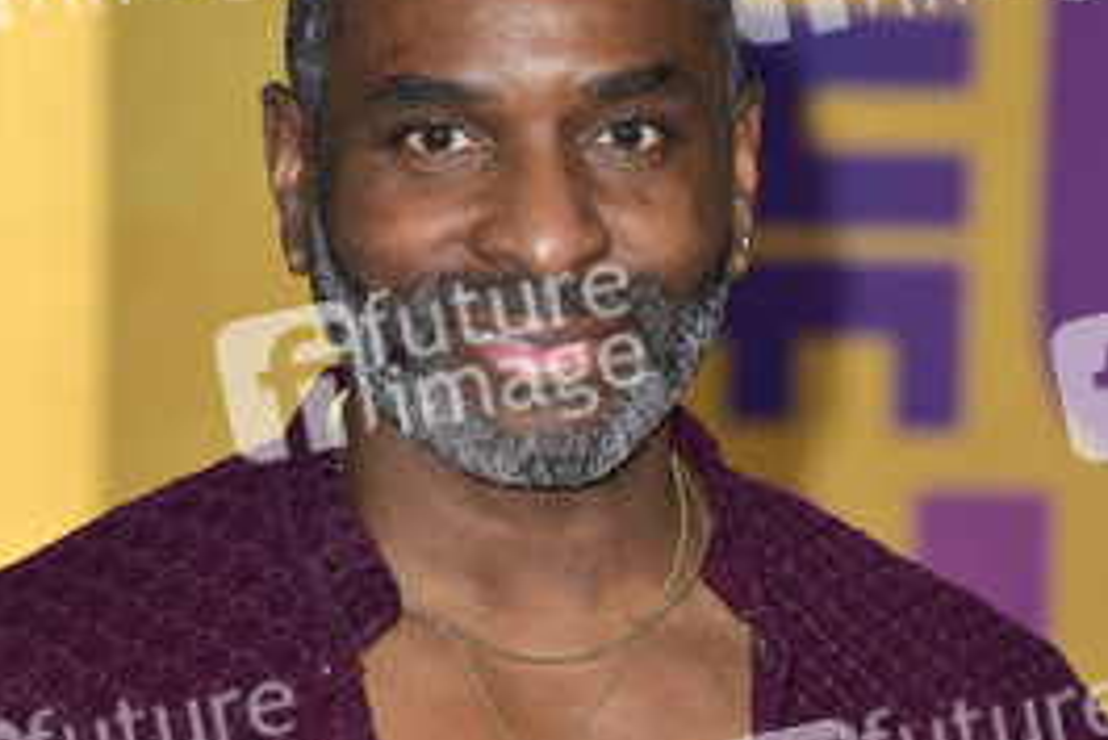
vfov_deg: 4.8
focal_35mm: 287
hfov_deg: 7.2
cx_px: 554
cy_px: 573
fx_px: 8838
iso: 320
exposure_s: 1/250
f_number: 6.3
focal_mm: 190
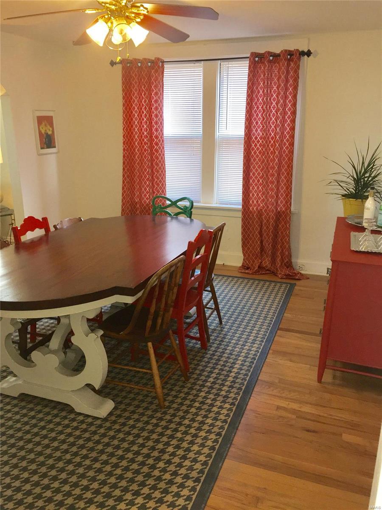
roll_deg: +0.2
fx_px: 427
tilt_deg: -16.3
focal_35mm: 29
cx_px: 191
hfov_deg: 48.2
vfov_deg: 61.7
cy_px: 255
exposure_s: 1/30
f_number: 2.2
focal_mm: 4.15
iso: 64
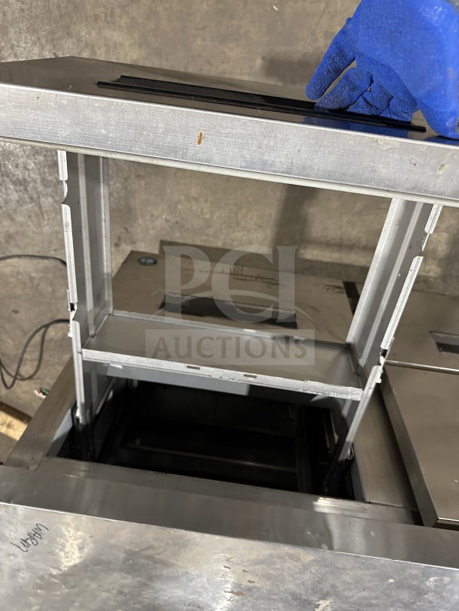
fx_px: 424
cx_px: 230
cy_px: 306
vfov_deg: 71.6
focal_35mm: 24
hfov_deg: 56.8
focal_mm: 6.86
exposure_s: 1/60
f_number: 1.78
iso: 400
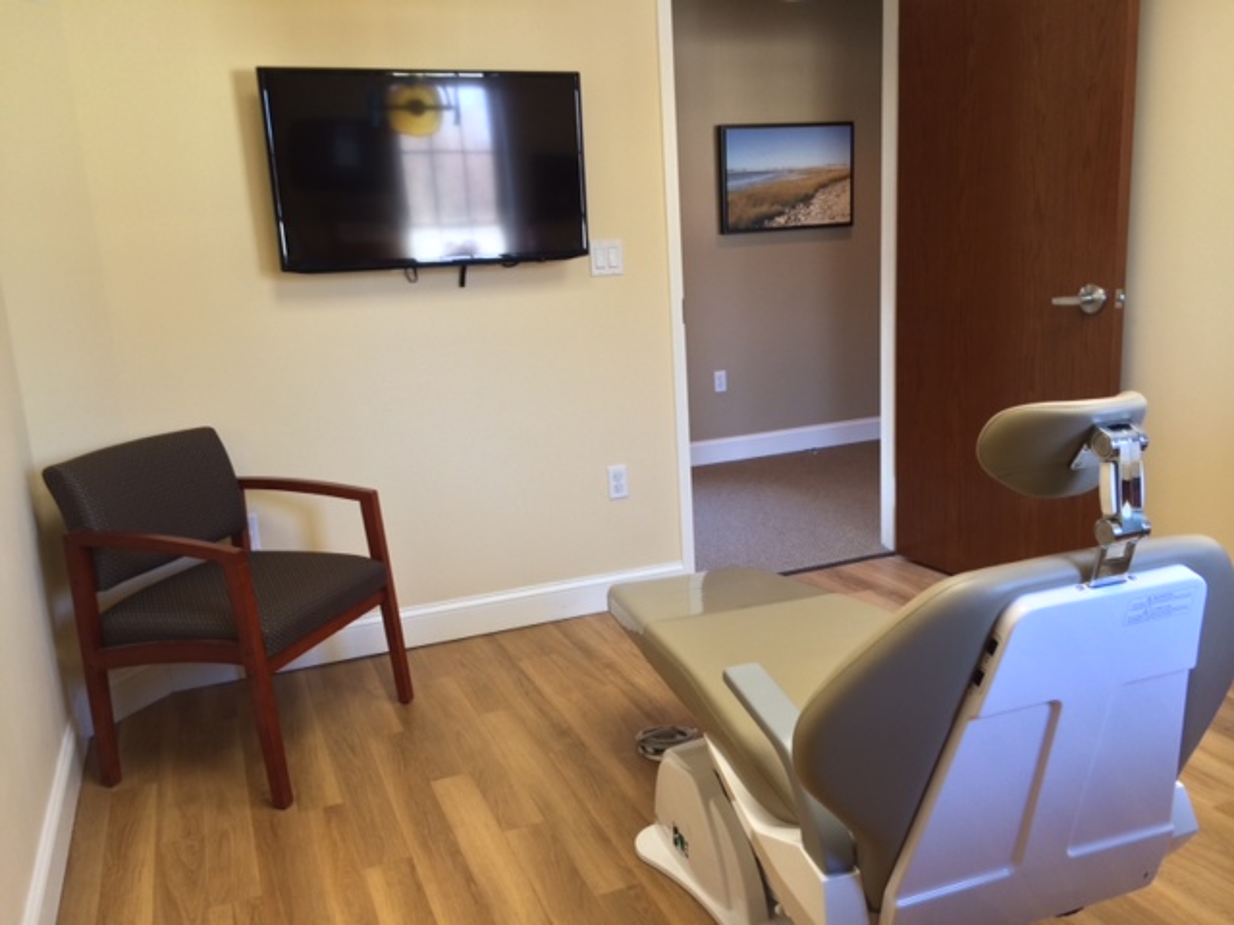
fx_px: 1069
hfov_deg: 60.0
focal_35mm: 30
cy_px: 462
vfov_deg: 46.8
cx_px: 617
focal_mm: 4.12
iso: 64
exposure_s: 1/30
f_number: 2.2
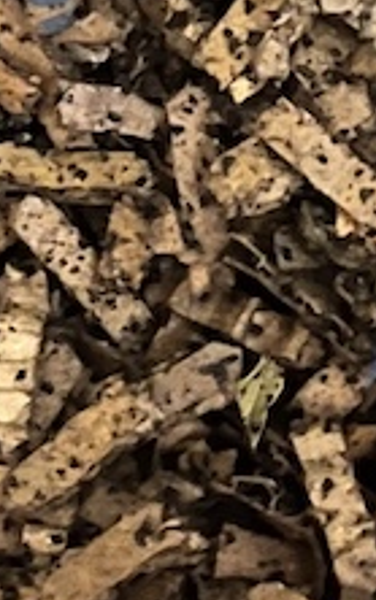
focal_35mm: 191
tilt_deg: -79.6
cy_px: -405
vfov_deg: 10.4
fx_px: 3128
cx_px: -105
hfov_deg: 6.8
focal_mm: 5.1
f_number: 1.6
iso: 640
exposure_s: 1/15
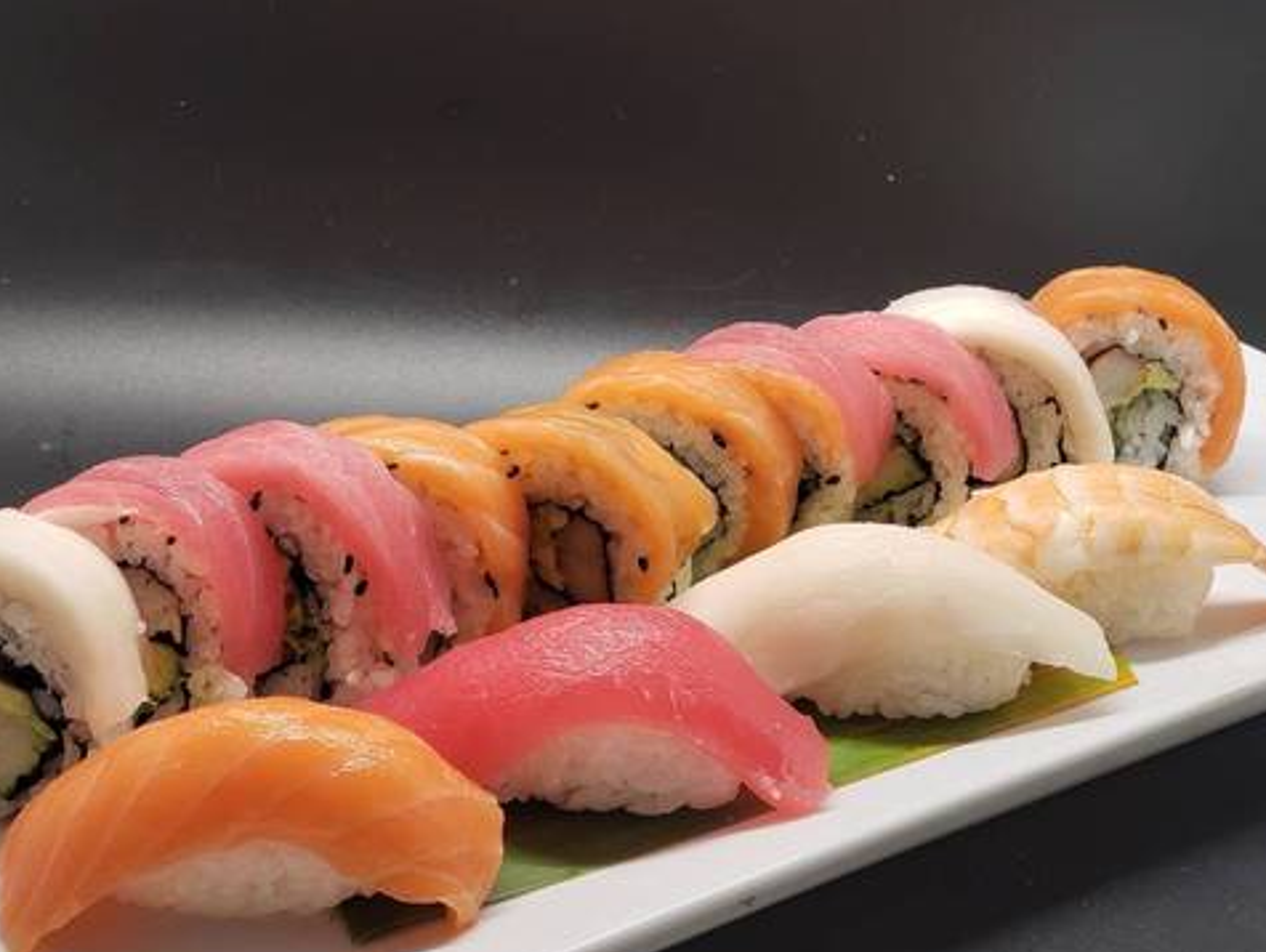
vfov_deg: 23.0
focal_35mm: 64
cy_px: 471
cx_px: 598
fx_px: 2343
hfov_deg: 30.2
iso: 50
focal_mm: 6
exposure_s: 1/30
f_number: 2.4
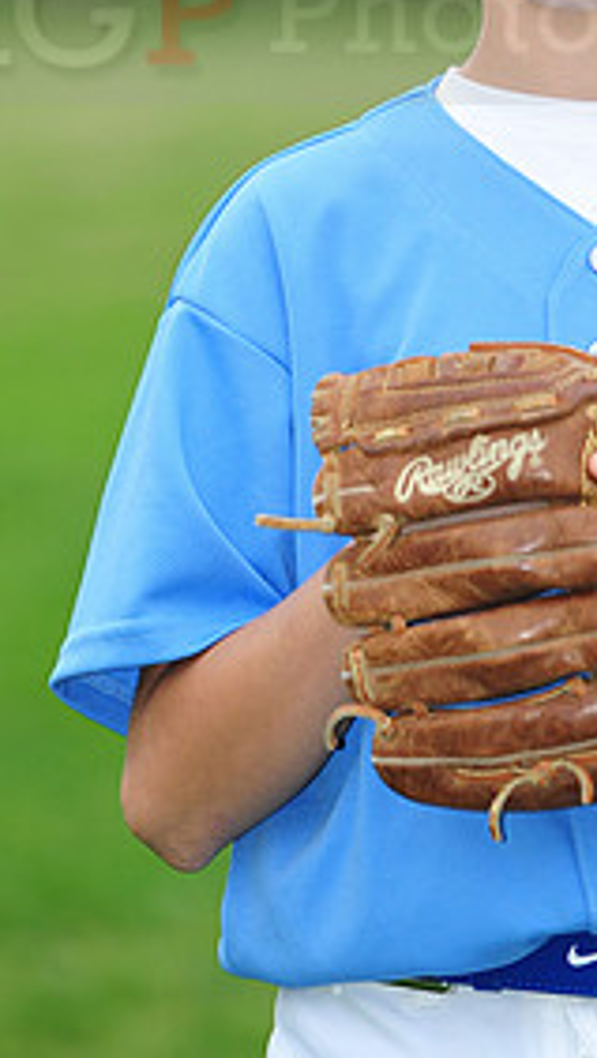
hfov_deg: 2.8
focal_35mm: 430
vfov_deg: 5.0
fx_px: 12080
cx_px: 544
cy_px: -15
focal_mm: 200
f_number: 5
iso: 400
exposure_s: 1/640
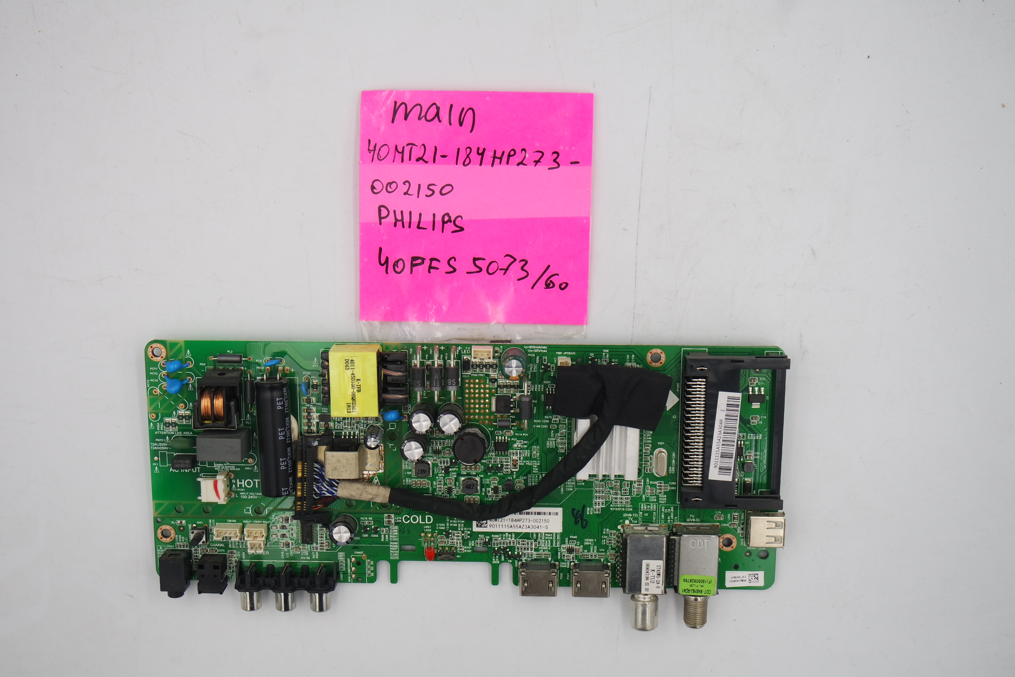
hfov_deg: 45.4
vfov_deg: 31.2
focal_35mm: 43
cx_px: 508
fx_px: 1212
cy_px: 338
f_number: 5.6
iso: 160
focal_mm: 16
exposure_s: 1/125
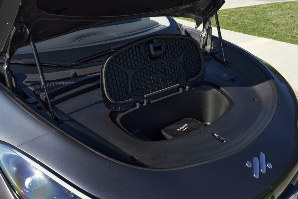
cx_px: 149
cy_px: 100
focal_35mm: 37
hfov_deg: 51.9
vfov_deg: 36.0
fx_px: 306
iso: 160
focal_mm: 37
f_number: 8
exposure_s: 1/50
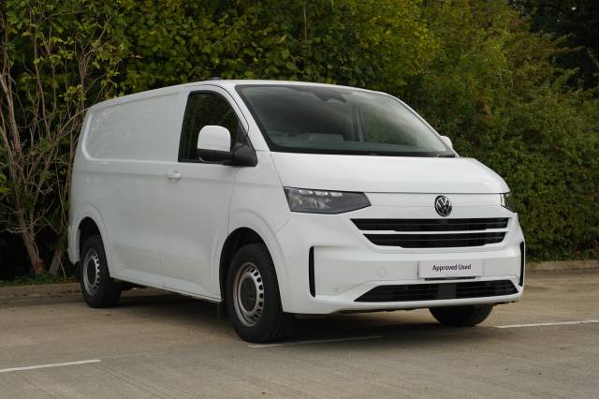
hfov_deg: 33.0
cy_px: 200
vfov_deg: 22.3
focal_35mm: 61
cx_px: 300
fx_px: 1011
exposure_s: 1/250
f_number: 5
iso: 100
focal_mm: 60.8
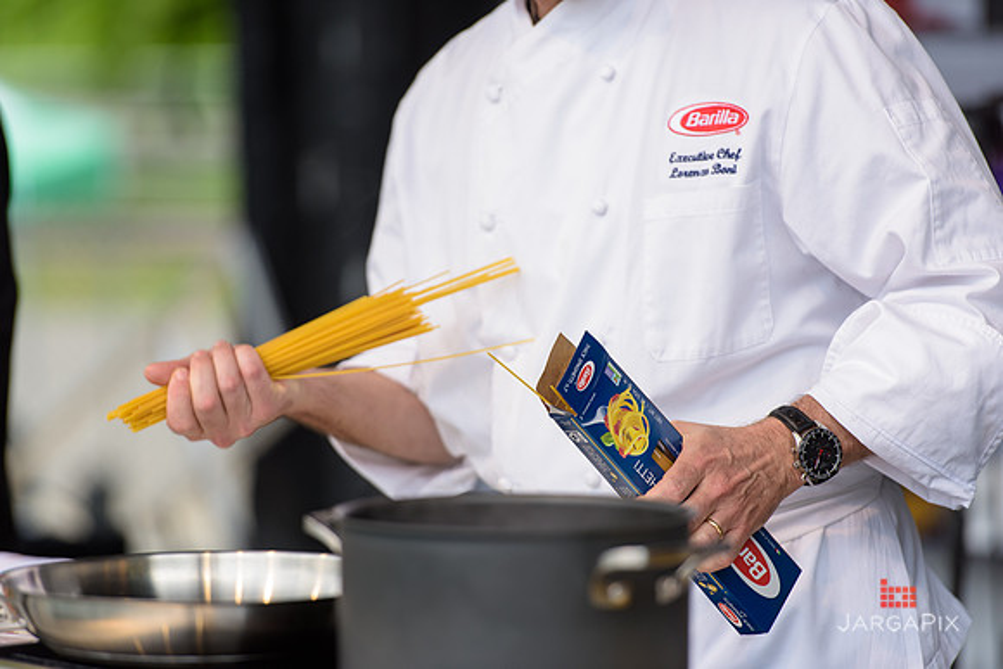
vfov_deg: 6.9
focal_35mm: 200
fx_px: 5573
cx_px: 502
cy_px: 334
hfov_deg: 10.3
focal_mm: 200
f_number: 3.2
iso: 250
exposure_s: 1/1250
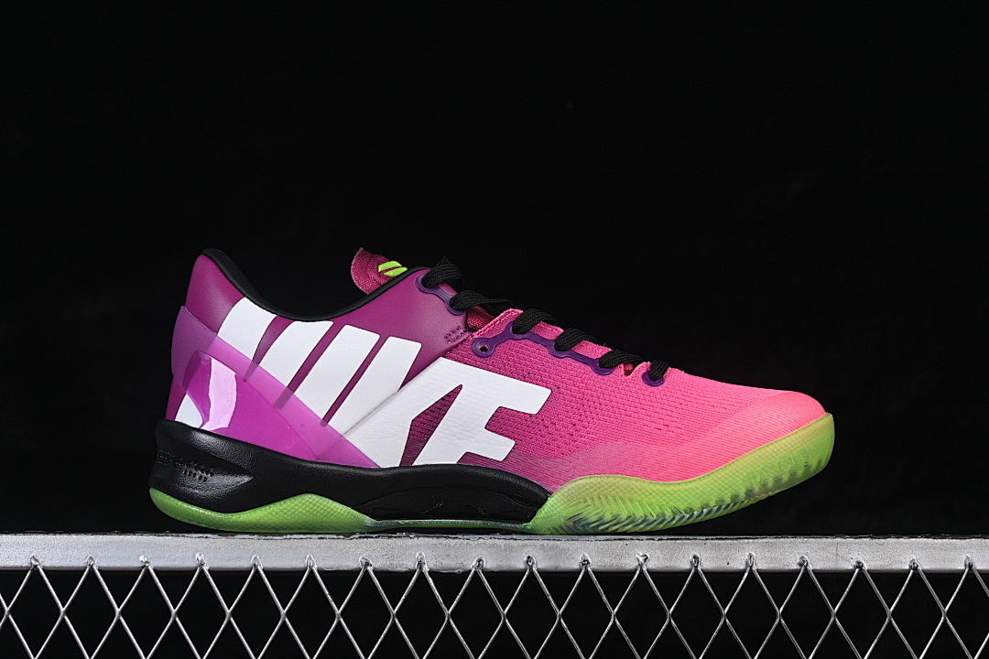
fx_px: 2060
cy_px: 330
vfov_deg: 18.2
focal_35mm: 75
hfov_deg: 27.0
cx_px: 494
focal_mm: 50
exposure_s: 1/80
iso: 160
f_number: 8
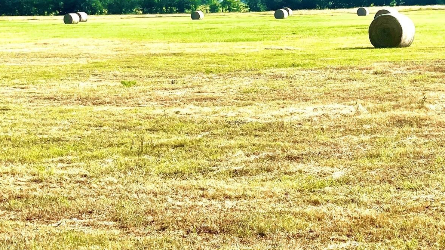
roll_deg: +0.3
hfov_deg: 17.9
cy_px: 56
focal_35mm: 120
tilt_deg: -2.8
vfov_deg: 10.1
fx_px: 1416
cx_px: 246
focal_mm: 7.5
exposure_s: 1/1845
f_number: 2.2
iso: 20
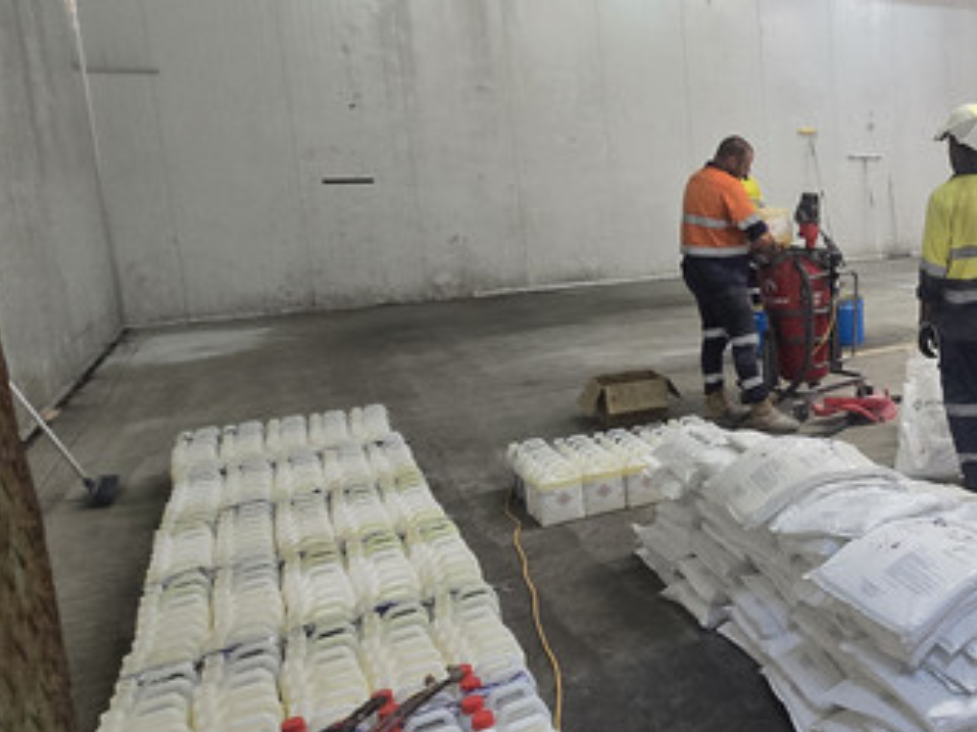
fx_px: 875
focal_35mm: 31
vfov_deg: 45.2
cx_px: 980
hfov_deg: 48.1
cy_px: 297
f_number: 2.2
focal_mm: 2.2
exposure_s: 1/50
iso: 400
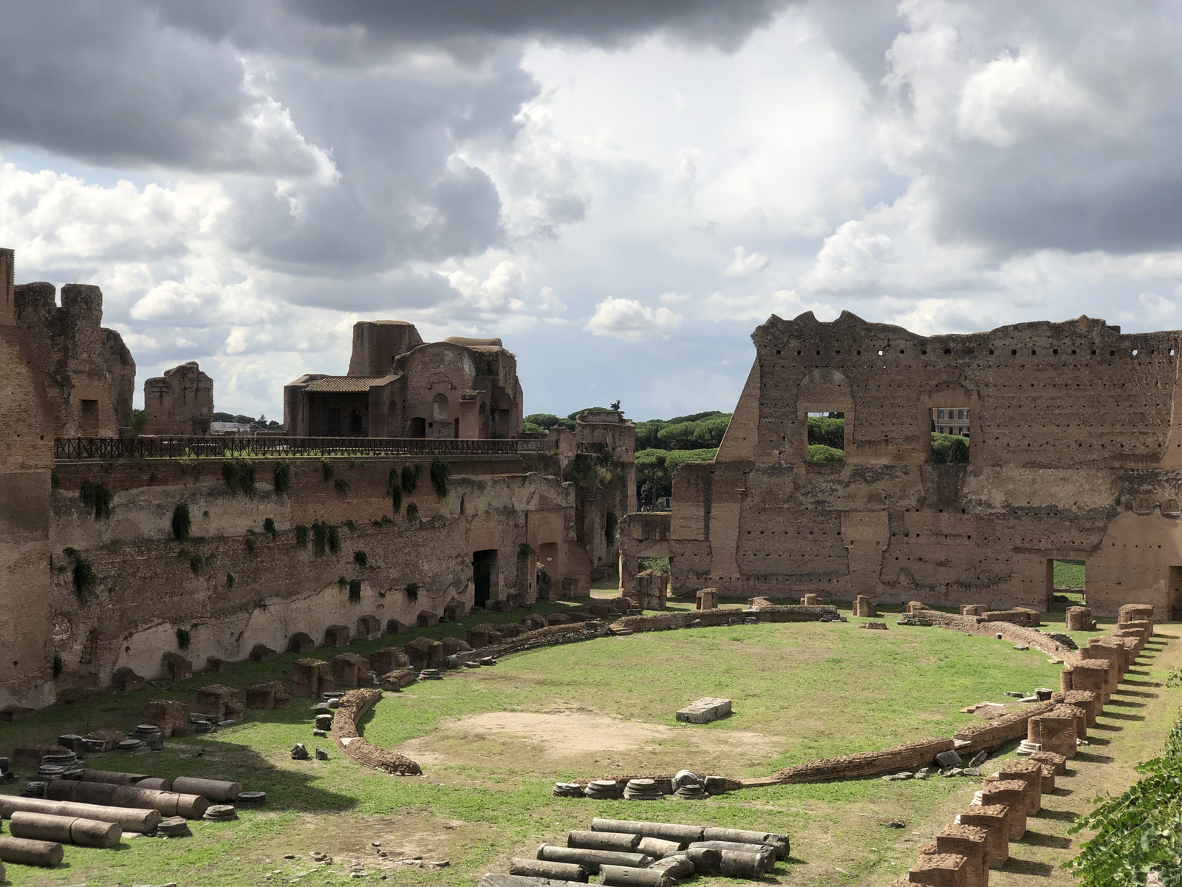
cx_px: 591
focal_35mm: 52
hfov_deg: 36.8
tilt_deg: -0.4
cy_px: 444
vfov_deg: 28.0
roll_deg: -0.1
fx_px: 1776
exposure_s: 1/1567
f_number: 2.4
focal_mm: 6
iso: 16
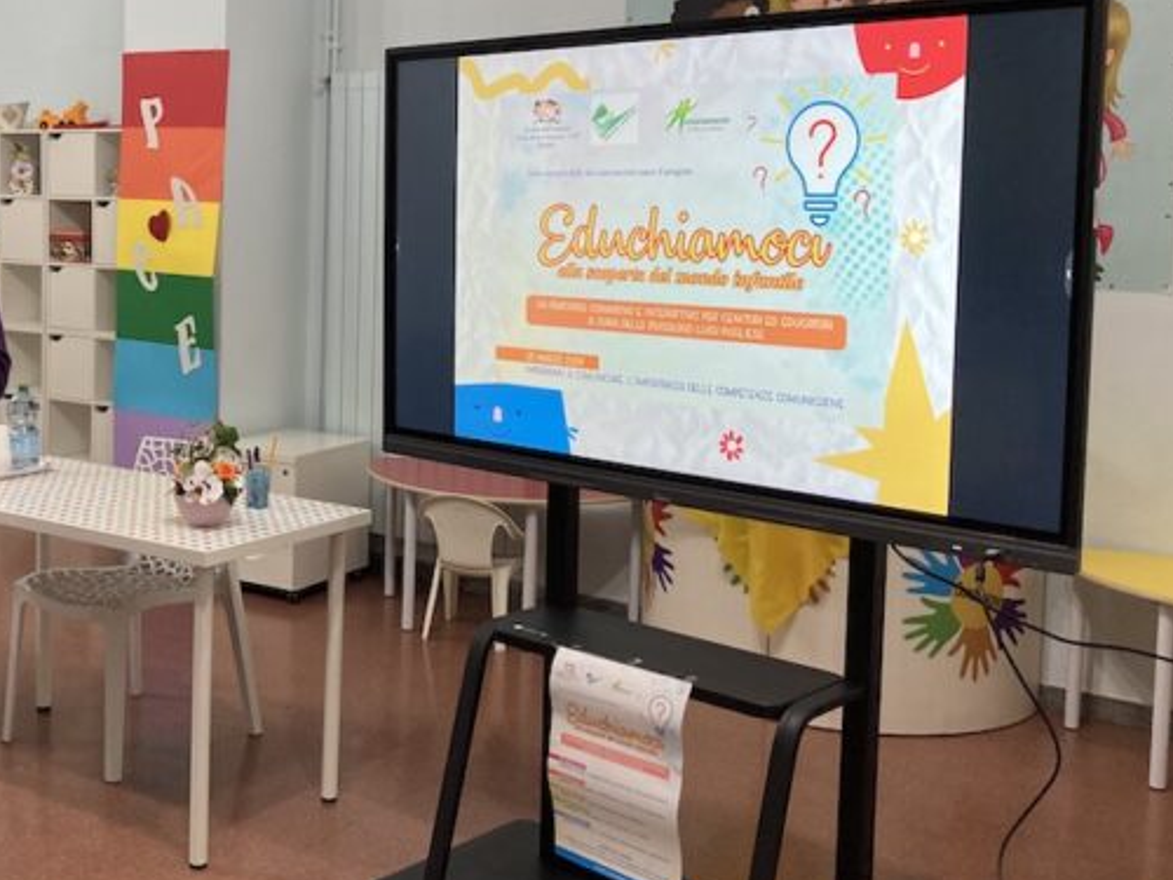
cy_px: 350
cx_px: 399
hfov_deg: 43.3
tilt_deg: -4.1
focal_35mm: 43
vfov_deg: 33.5
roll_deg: -1.6
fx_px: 1457
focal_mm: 3.99
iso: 100
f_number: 1.8
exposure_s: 1/50
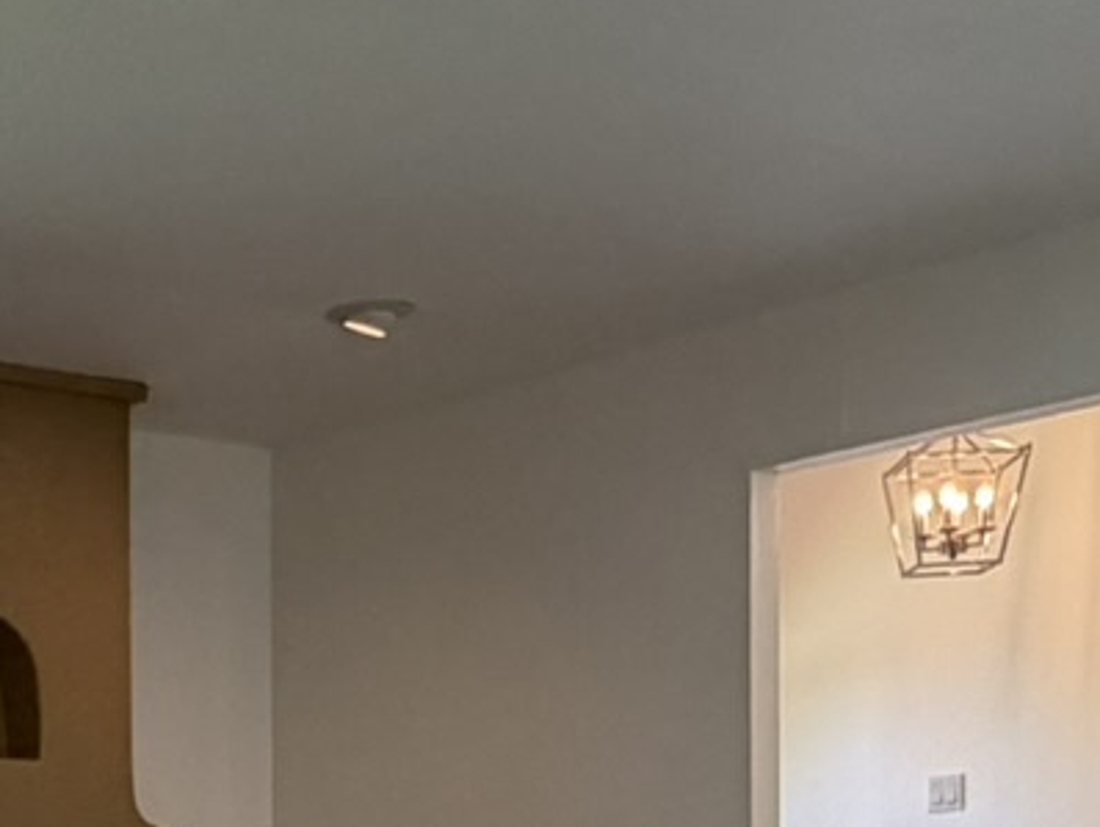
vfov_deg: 18.9
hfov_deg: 24.5
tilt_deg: -4.0
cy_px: 1090
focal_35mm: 72
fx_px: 2289
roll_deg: +0.2
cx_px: -221
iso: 160
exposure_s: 1/120
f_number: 2.2
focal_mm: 2.22
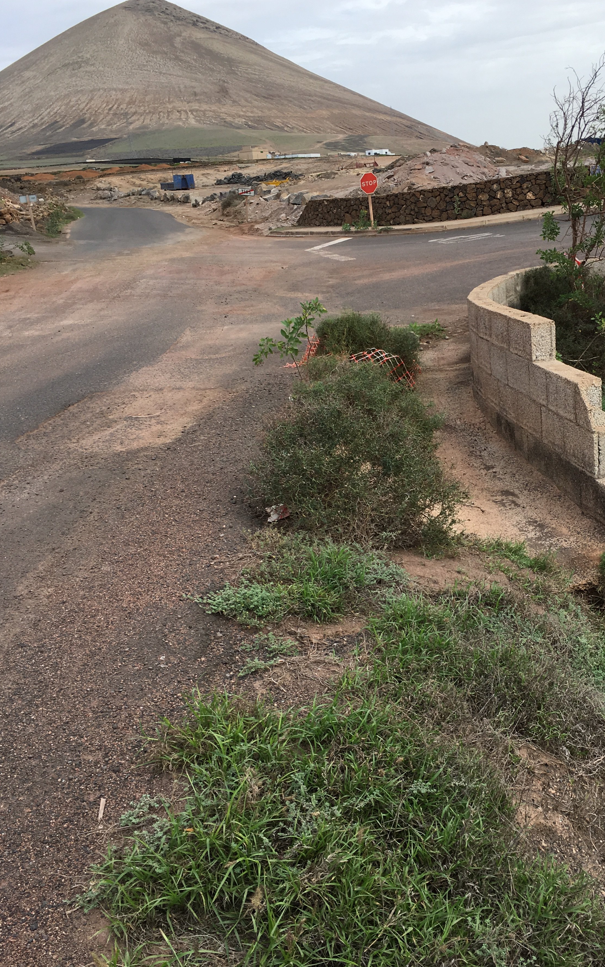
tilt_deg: -18.3
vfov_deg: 55.3
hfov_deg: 35.9
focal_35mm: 35
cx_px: 408
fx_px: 923
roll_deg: +2.9
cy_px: 505
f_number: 2.2
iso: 25
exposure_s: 1/610
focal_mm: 4.15
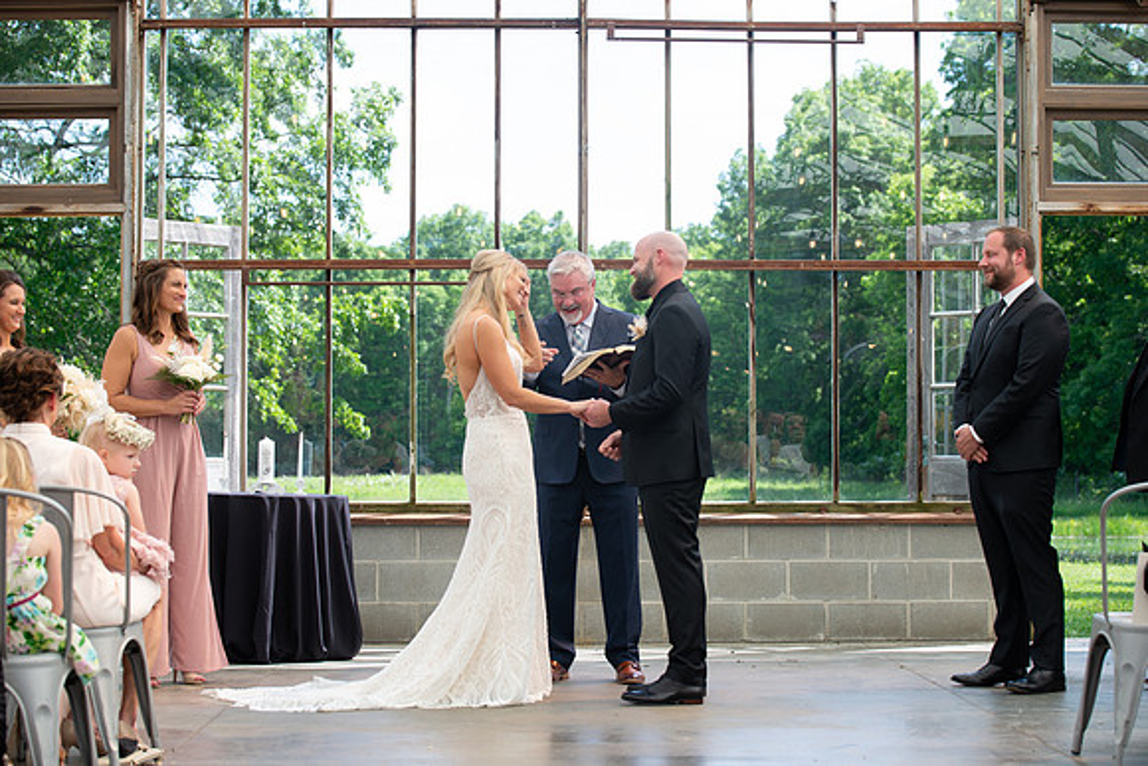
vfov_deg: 18.8
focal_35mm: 72
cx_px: 585
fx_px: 2309
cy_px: 383
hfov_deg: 27.9
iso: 160
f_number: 4.5
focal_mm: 70
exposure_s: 1/250
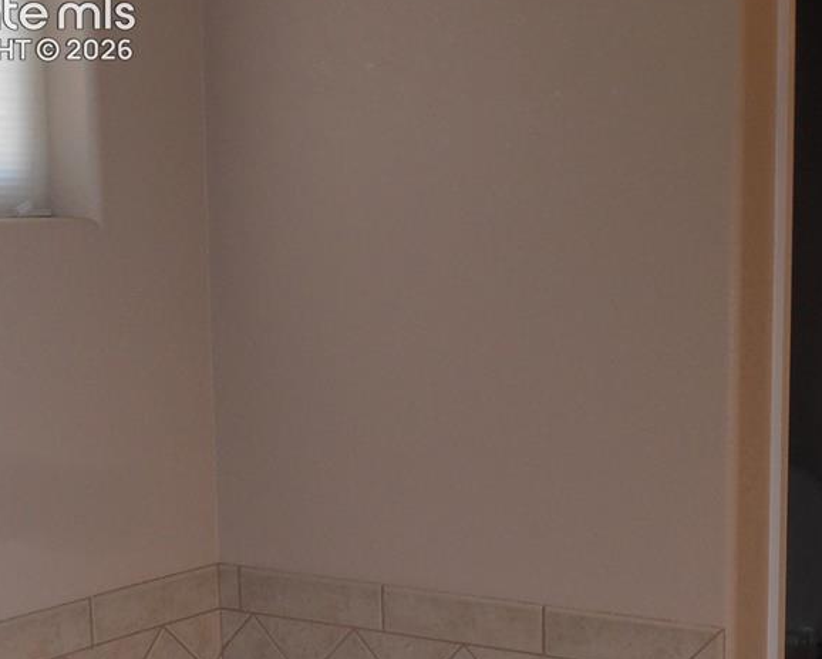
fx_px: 1850
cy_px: 480
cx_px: 586
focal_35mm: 76
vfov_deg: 20.1
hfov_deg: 24.8
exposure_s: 1/40
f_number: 4.2
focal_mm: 7.87
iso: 125
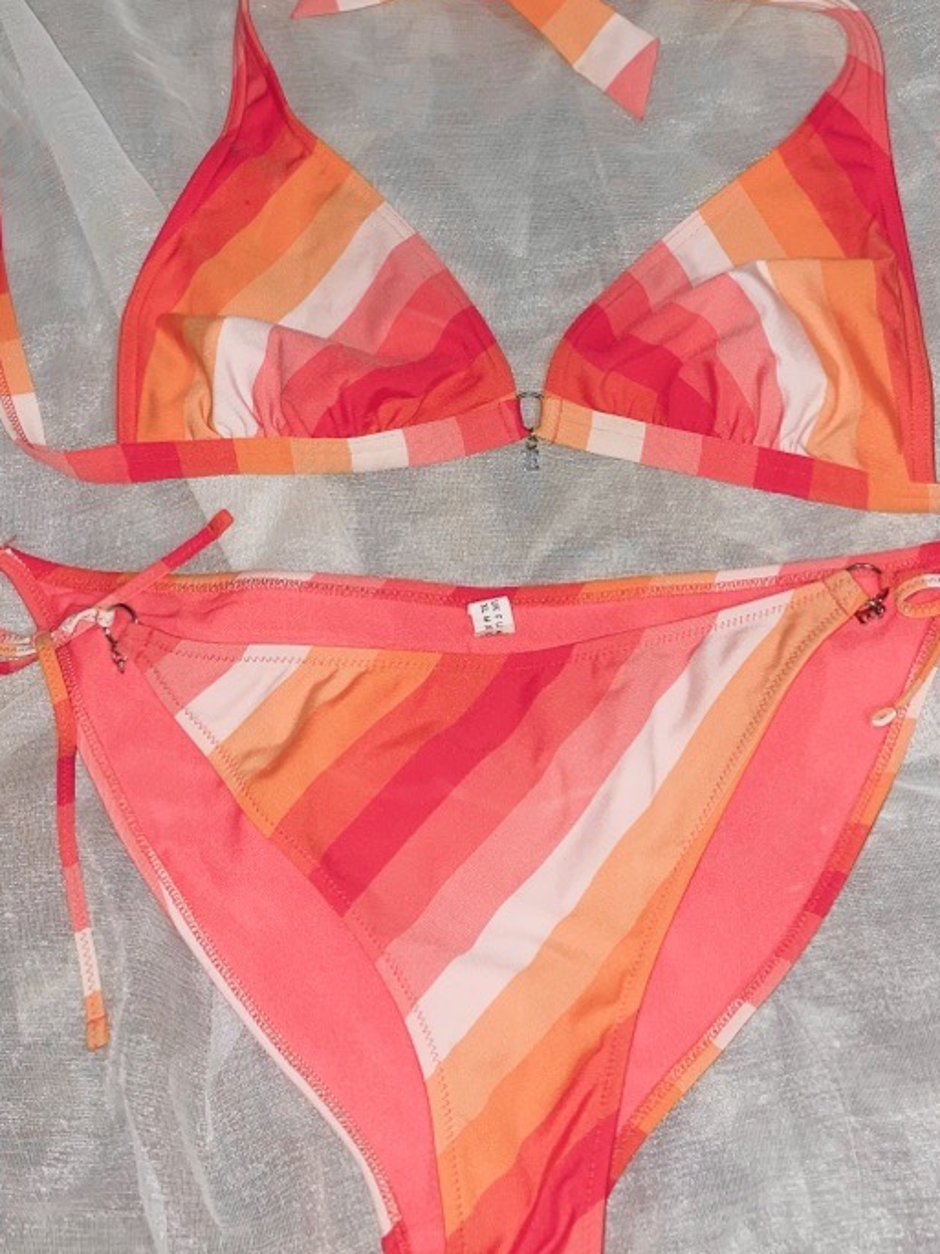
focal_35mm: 38
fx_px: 1376
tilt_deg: -71.7
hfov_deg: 37.7
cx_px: 478
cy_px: 427
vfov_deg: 48.2
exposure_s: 1/33
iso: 50
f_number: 1.6
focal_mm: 4.2
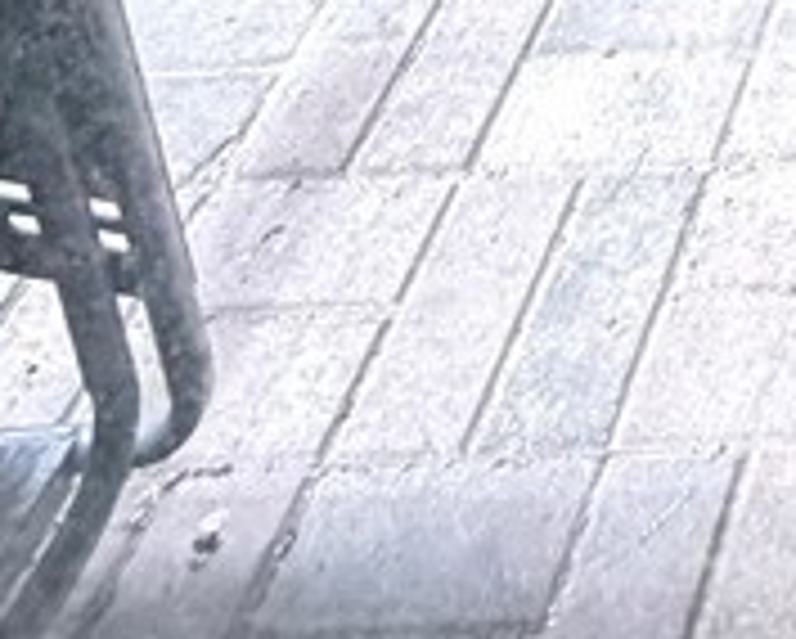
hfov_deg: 18.2
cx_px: 1489
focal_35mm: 79
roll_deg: -0.1
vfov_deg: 11.2
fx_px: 1863
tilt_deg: -13.6
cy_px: -1300
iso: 320
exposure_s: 1/96
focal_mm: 2.22
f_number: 2.2
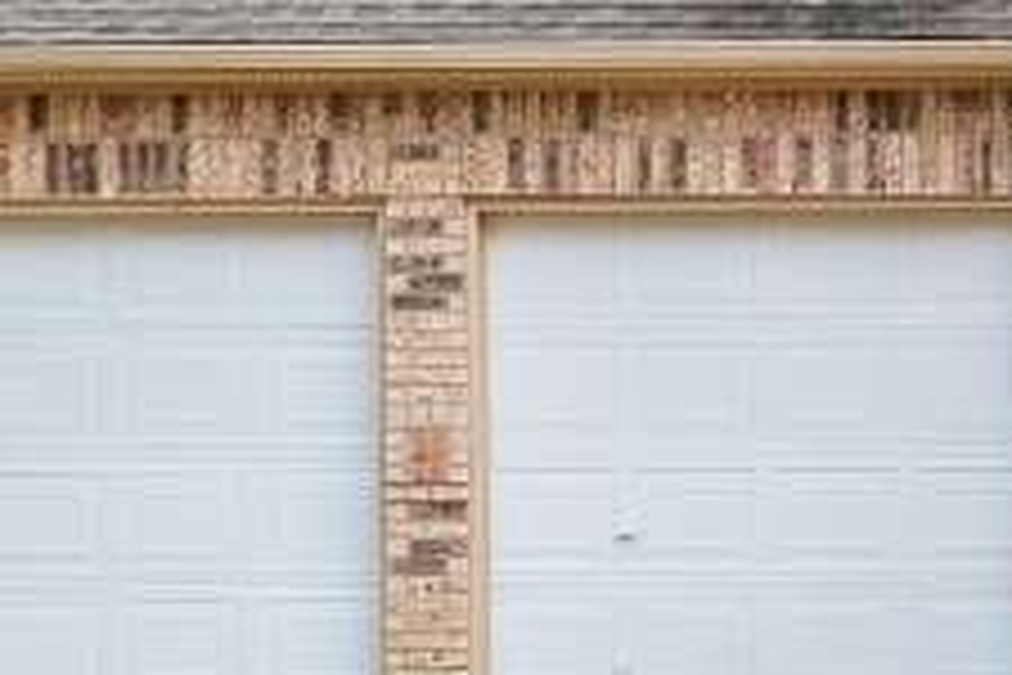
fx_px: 5031
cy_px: 36
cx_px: 1327
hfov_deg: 11.2
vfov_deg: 7.6
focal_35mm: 179
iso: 160
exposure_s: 1/320
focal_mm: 35
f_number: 8
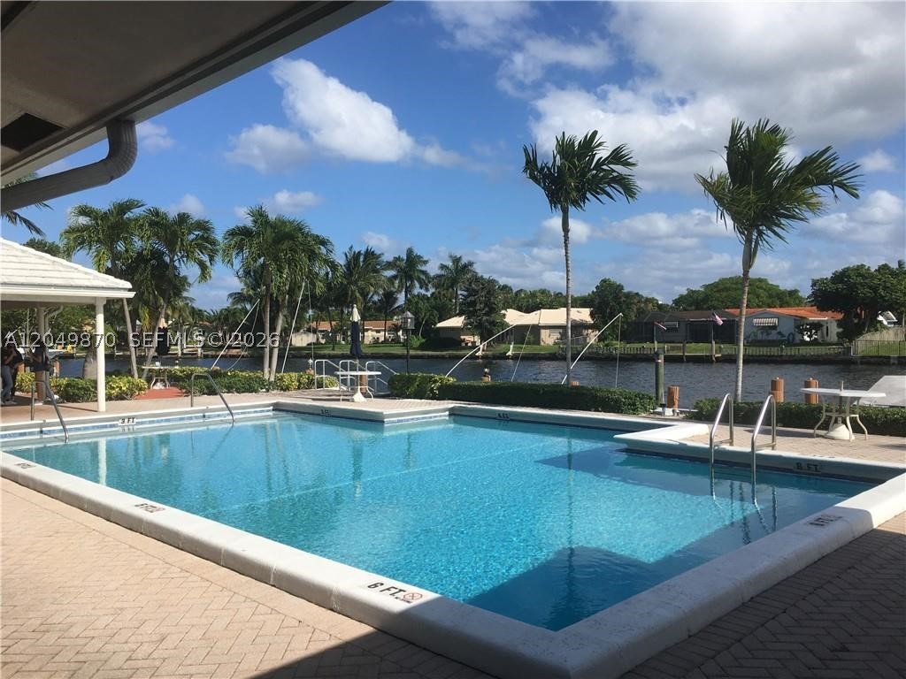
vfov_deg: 48.2
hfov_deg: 61.7
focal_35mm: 29
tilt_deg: +0.0
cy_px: 340
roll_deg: -0.2
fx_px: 759
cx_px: 453
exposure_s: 1/2024
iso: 25
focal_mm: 4.15
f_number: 2.2
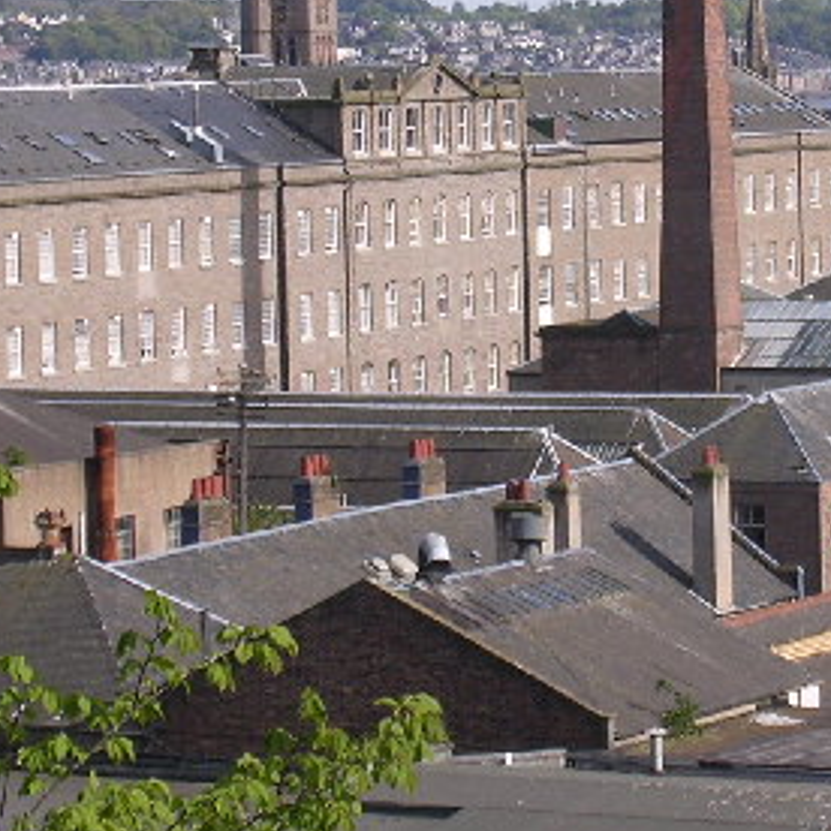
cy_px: 295
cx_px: 626
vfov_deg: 9.0
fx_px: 5296
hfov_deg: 9.0
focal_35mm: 195
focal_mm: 14.5
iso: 100
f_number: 4.4
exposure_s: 1/416
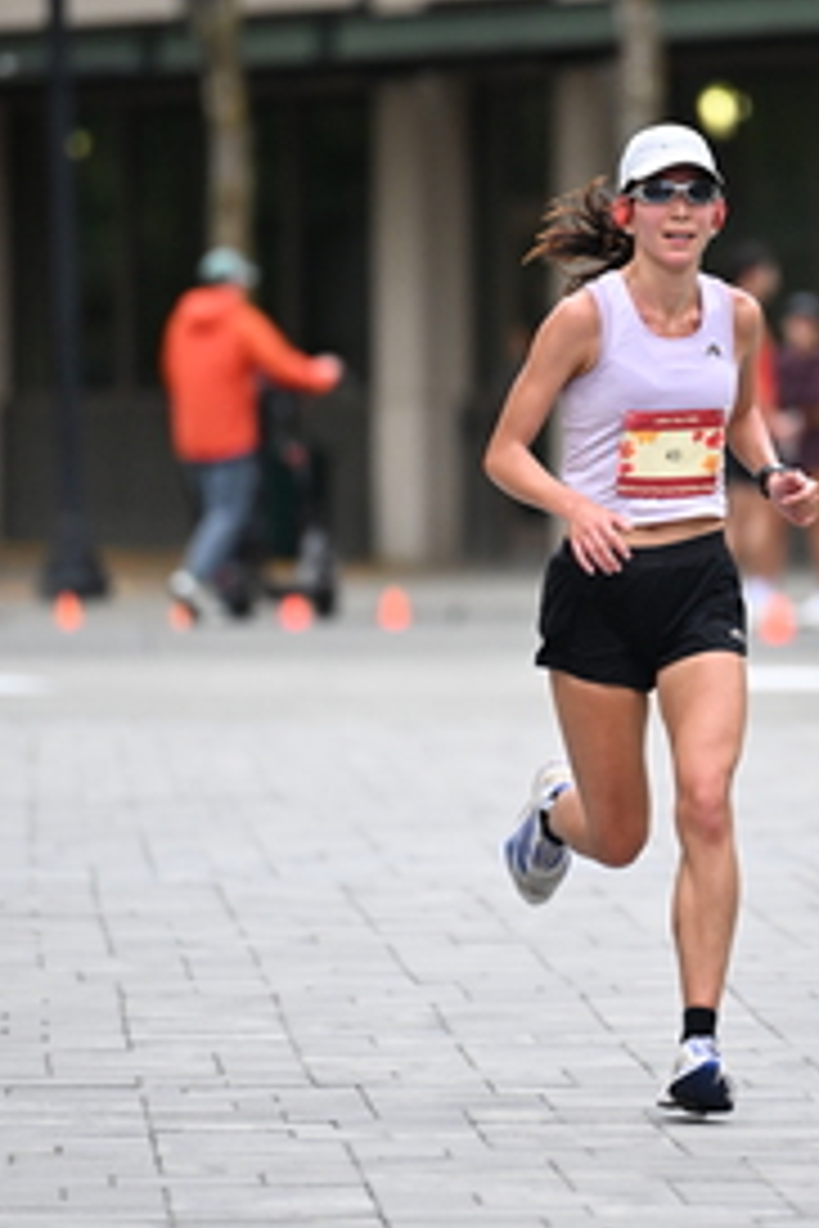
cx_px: 596
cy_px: 540
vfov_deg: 5.1
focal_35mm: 403
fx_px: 13751
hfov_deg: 3.4
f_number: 2.8
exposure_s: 1/1000
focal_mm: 200
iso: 1600
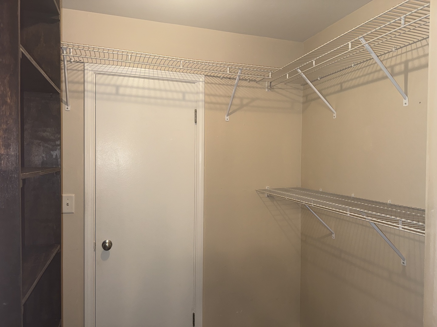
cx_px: 218
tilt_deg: -1.1
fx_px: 303
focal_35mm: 24
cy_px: 164
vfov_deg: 56.8
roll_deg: -0.4
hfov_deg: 71.6
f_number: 1.78
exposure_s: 1/20
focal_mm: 6.76
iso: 64
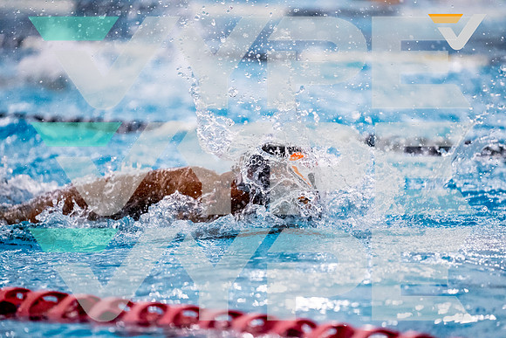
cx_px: 253
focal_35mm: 200
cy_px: 169
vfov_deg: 6.9
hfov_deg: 10.3
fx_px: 2812
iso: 6400
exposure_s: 1/1250
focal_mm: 200
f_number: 2.8
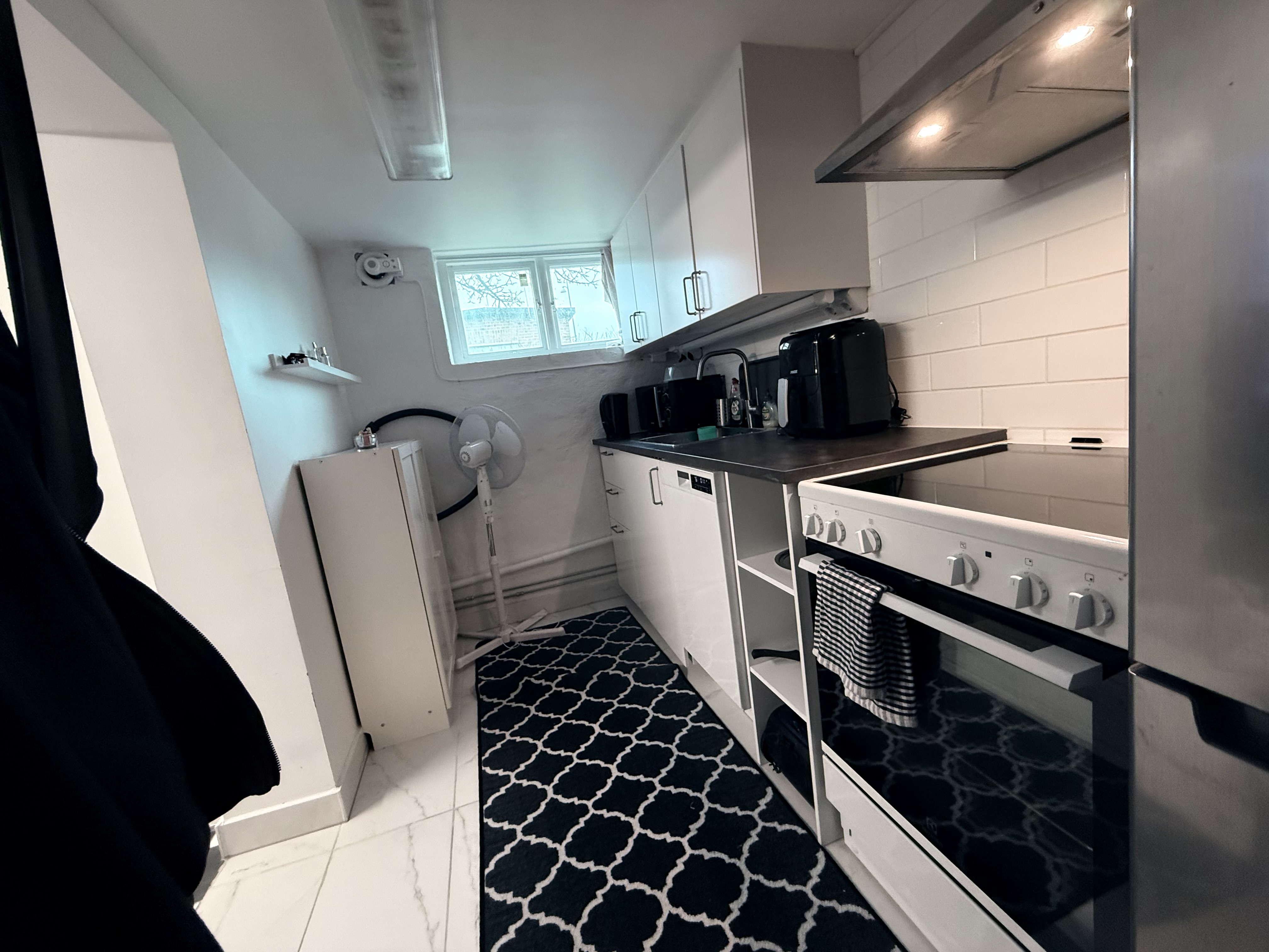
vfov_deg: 85.7
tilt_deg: -8.5
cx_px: 634
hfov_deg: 102.1
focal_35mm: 14
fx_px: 513
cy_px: 476
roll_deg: +8.0
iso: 500
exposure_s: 1/100
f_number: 2.2
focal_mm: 2.22
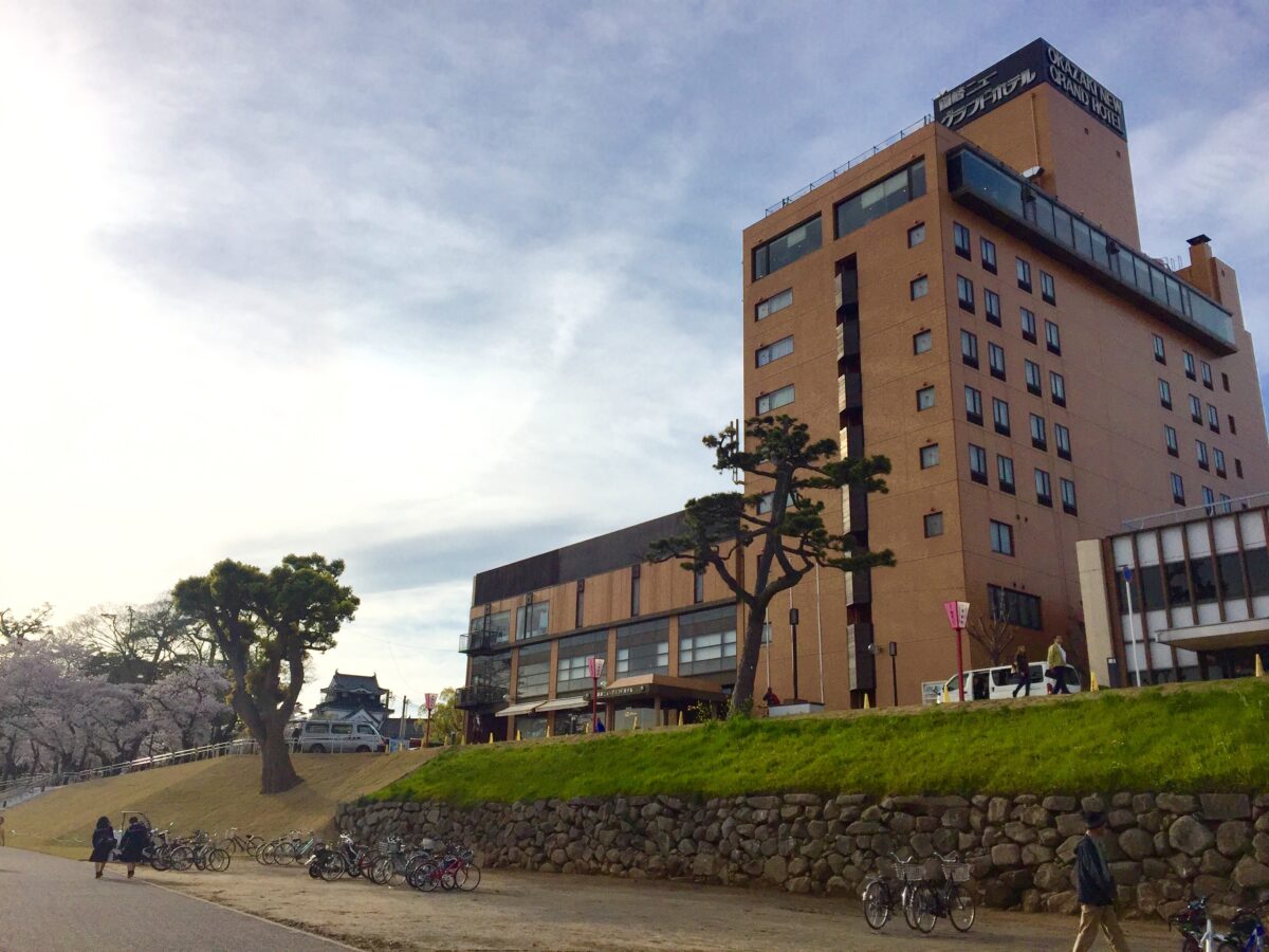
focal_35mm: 29
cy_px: 476
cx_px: 634
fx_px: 1063
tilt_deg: +16.7
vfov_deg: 48.2
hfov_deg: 61.7
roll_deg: -2.8
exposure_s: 1/5650
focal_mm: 4.15
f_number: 2.2
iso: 32
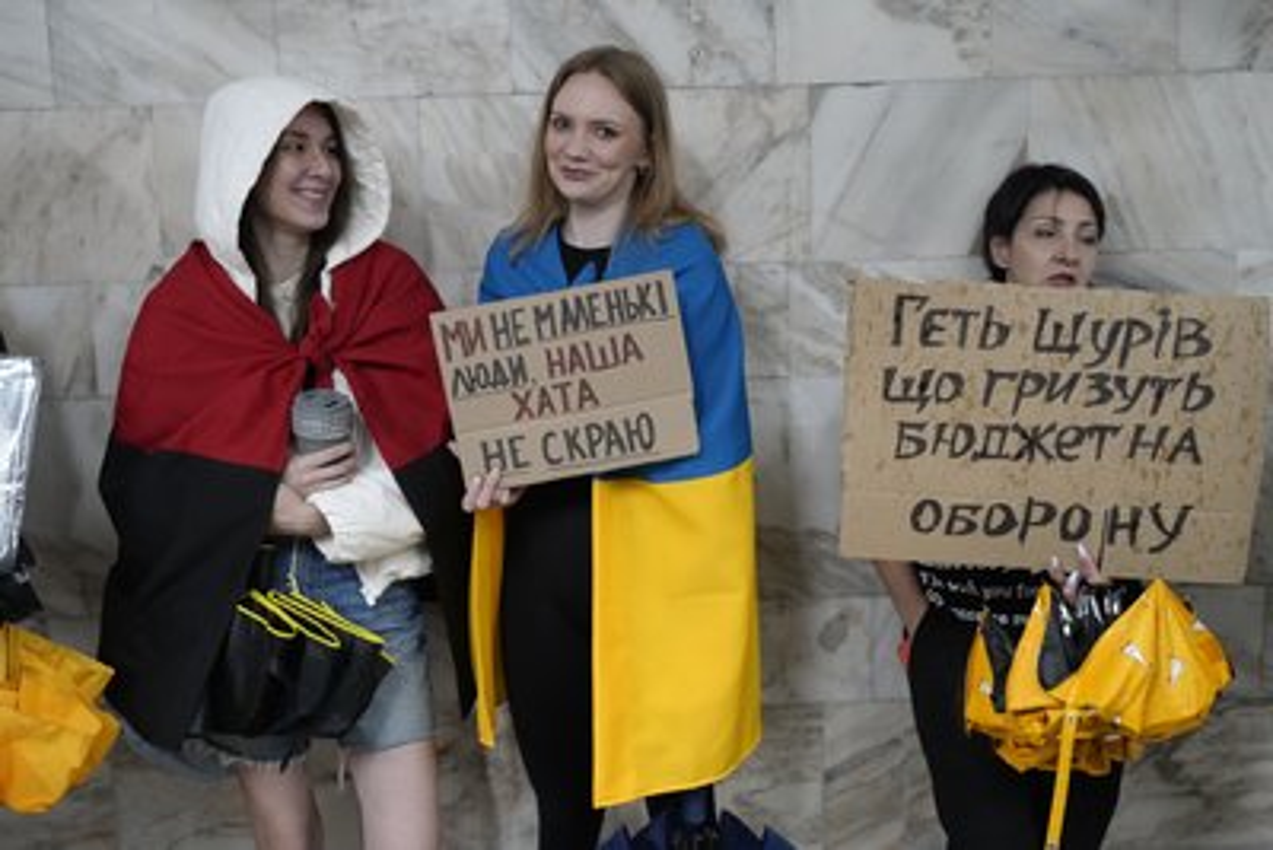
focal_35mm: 37
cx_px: 636
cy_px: 425
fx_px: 1309
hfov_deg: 51.9
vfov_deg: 36.0
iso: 4000
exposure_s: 1/160
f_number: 4
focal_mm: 37
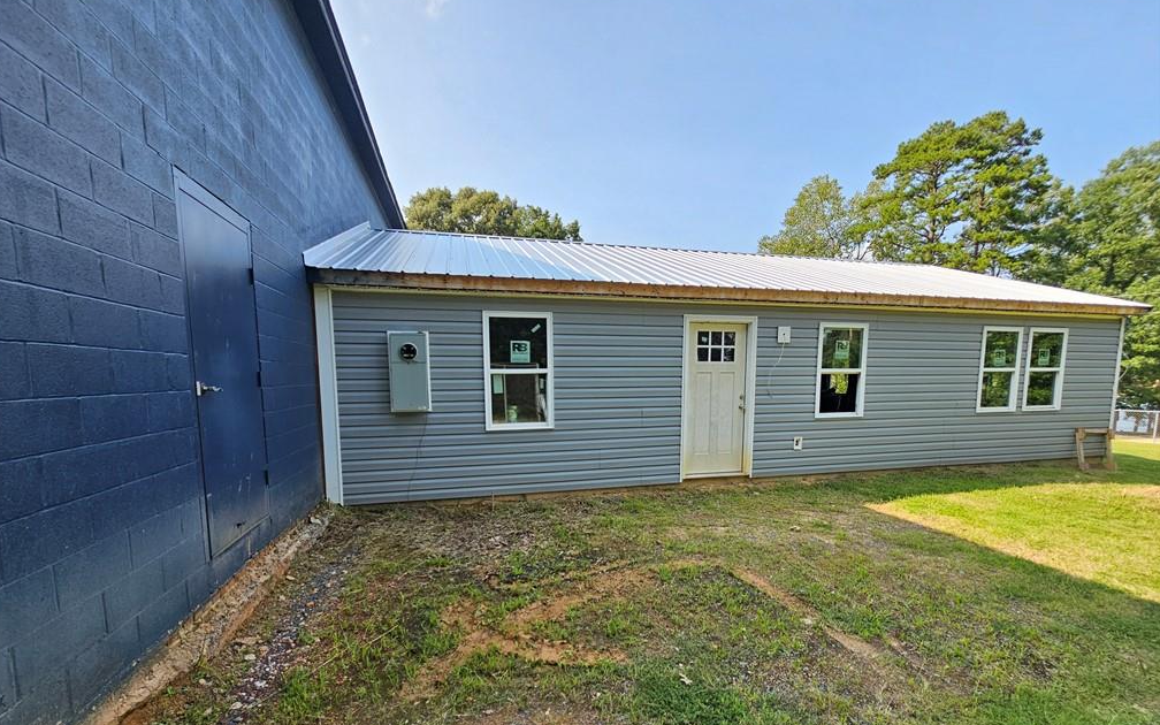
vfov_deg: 77.9
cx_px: 573
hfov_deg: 105.3
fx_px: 443
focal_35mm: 14
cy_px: 427
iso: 50
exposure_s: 1/542
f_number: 2.2
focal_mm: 2.2
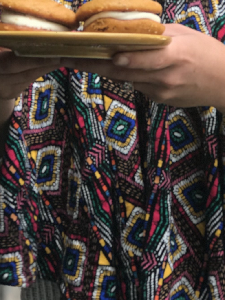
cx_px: 117
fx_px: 1491
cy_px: -11
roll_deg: +0.7
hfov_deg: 8.6
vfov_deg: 11.4
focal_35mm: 172
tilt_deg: -1.3
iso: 20
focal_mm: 6.6
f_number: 2.8
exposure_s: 1/120
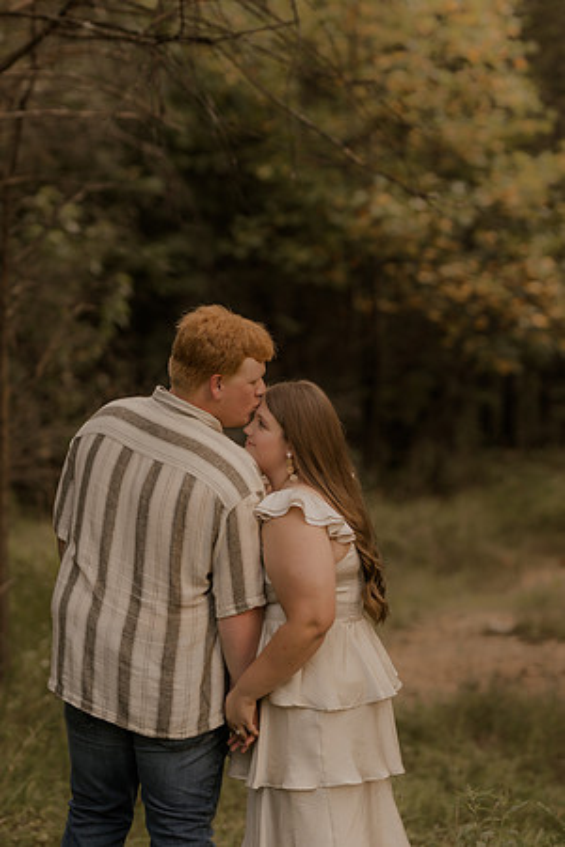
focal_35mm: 127
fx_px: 2990
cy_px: 424
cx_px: 282
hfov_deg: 10.8
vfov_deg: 16.1
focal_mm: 85
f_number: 2
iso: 100
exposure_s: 1/160
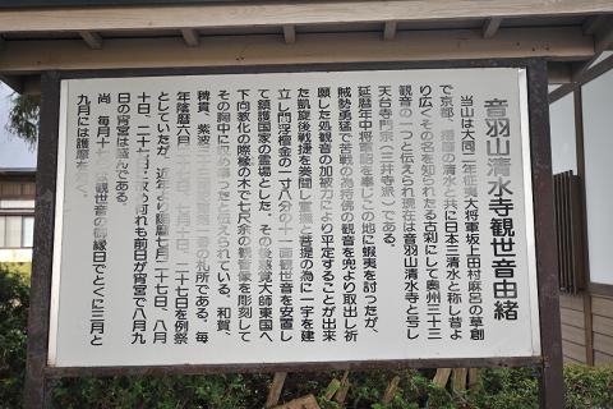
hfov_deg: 53.1
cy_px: 204
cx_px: 306
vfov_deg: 36.9
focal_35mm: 36
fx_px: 613
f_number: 4.5
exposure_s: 1/90
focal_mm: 24
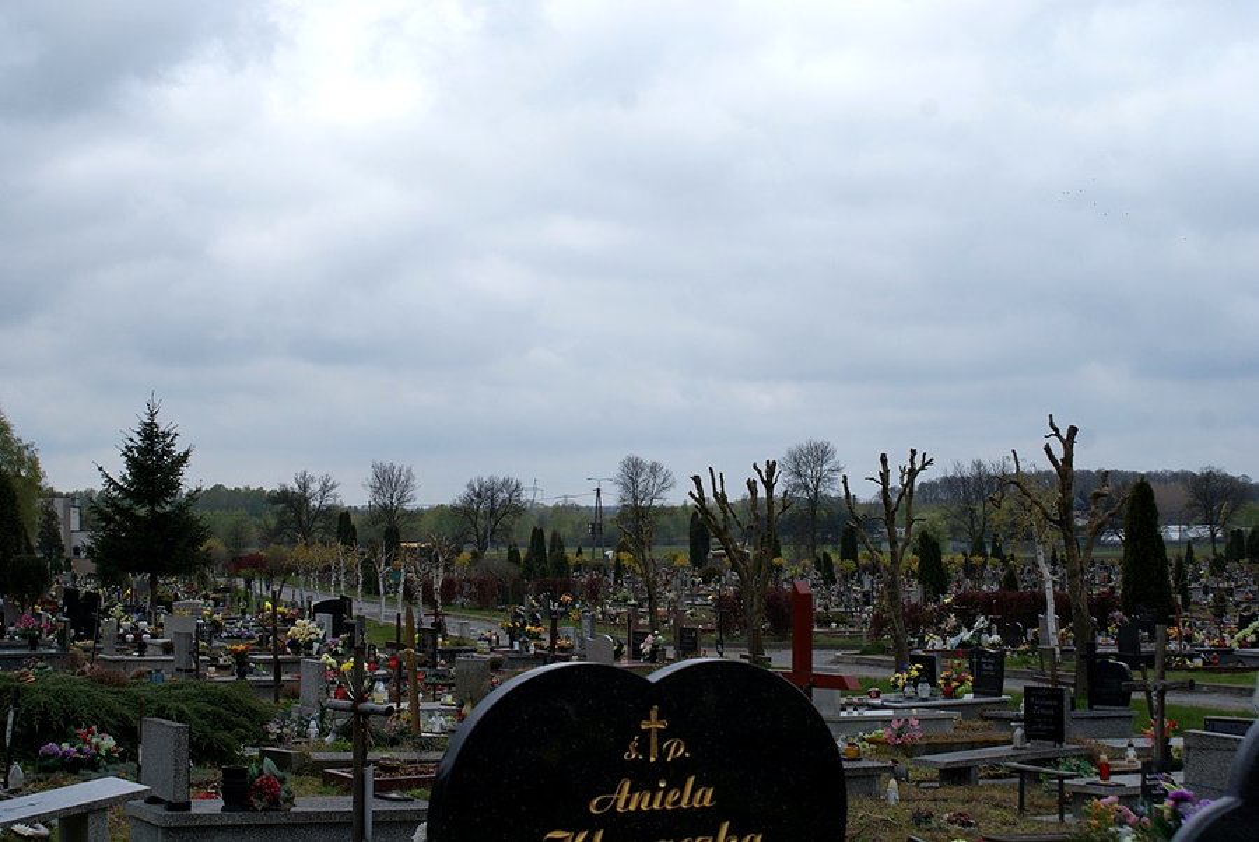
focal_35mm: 68
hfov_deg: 29.8
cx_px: 630
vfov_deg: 20.2
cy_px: 421
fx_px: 2363
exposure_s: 1/200
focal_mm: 45
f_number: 9
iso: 100
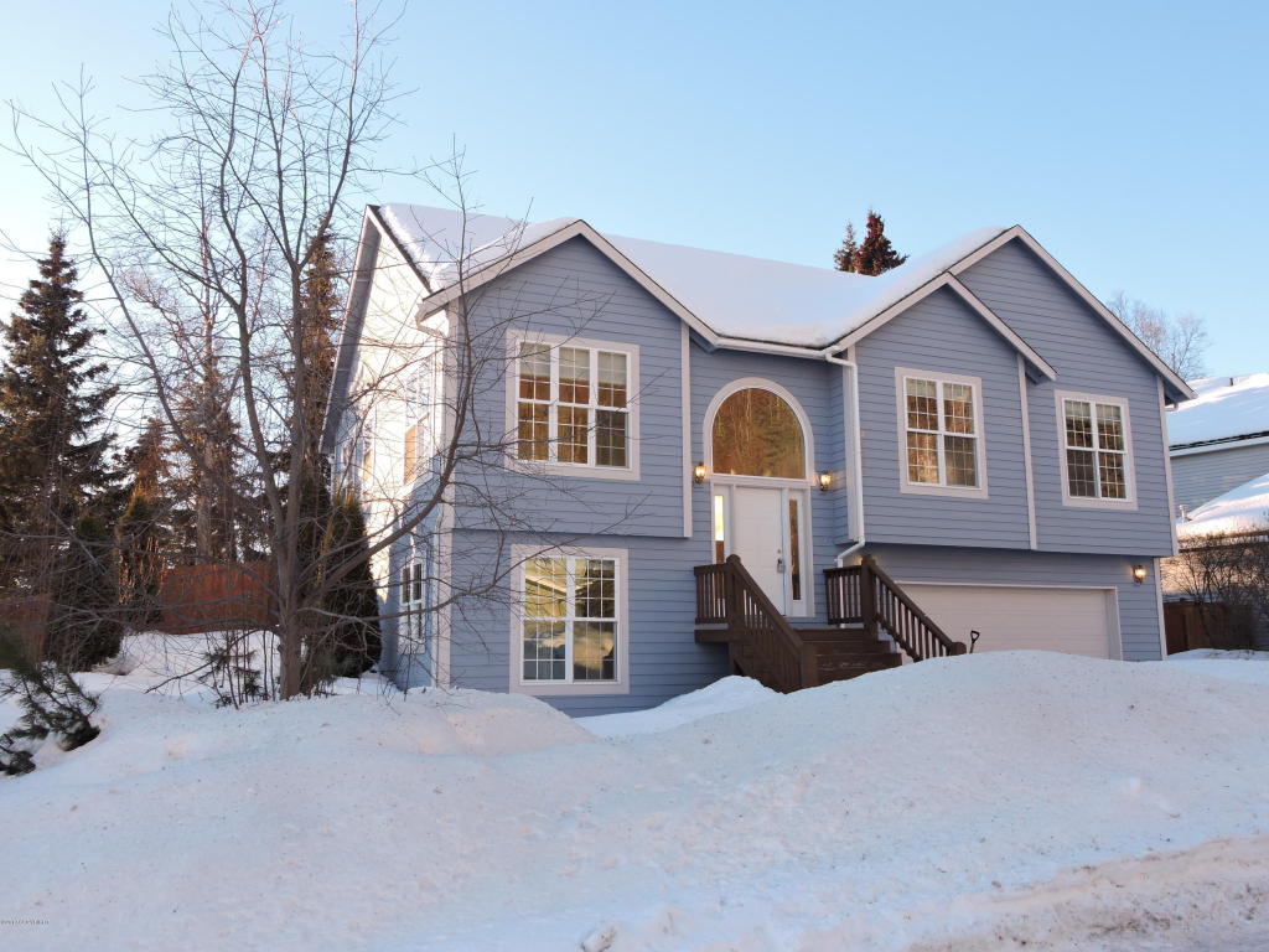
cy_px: 476
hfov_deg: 60.0
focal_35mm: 30
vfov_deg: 46.8
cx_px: 634
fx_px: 1100
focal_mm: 5.4
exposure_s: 1/200
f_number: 3.5
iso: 100
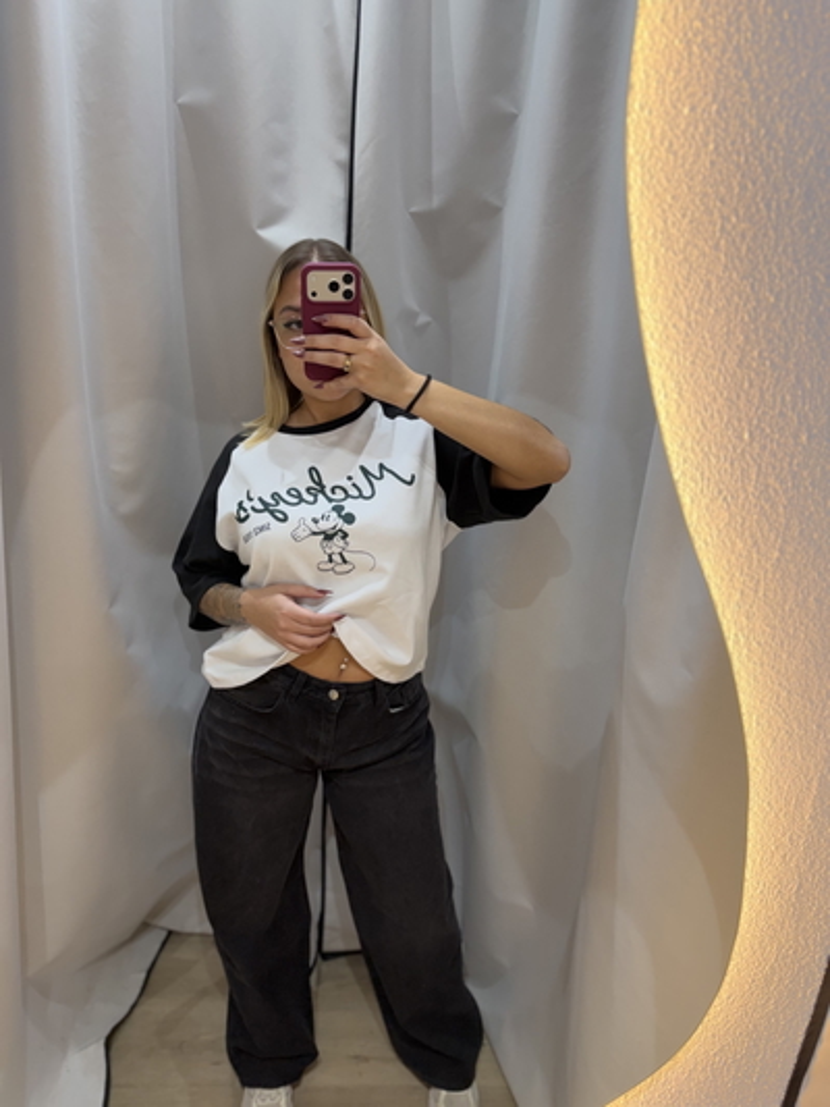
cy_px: 554
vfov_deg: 71.6
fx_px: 767
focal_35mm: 24
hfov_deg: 56.8
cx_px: 415
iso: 160
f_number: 1.78
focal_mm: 6.76
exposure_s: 1/100
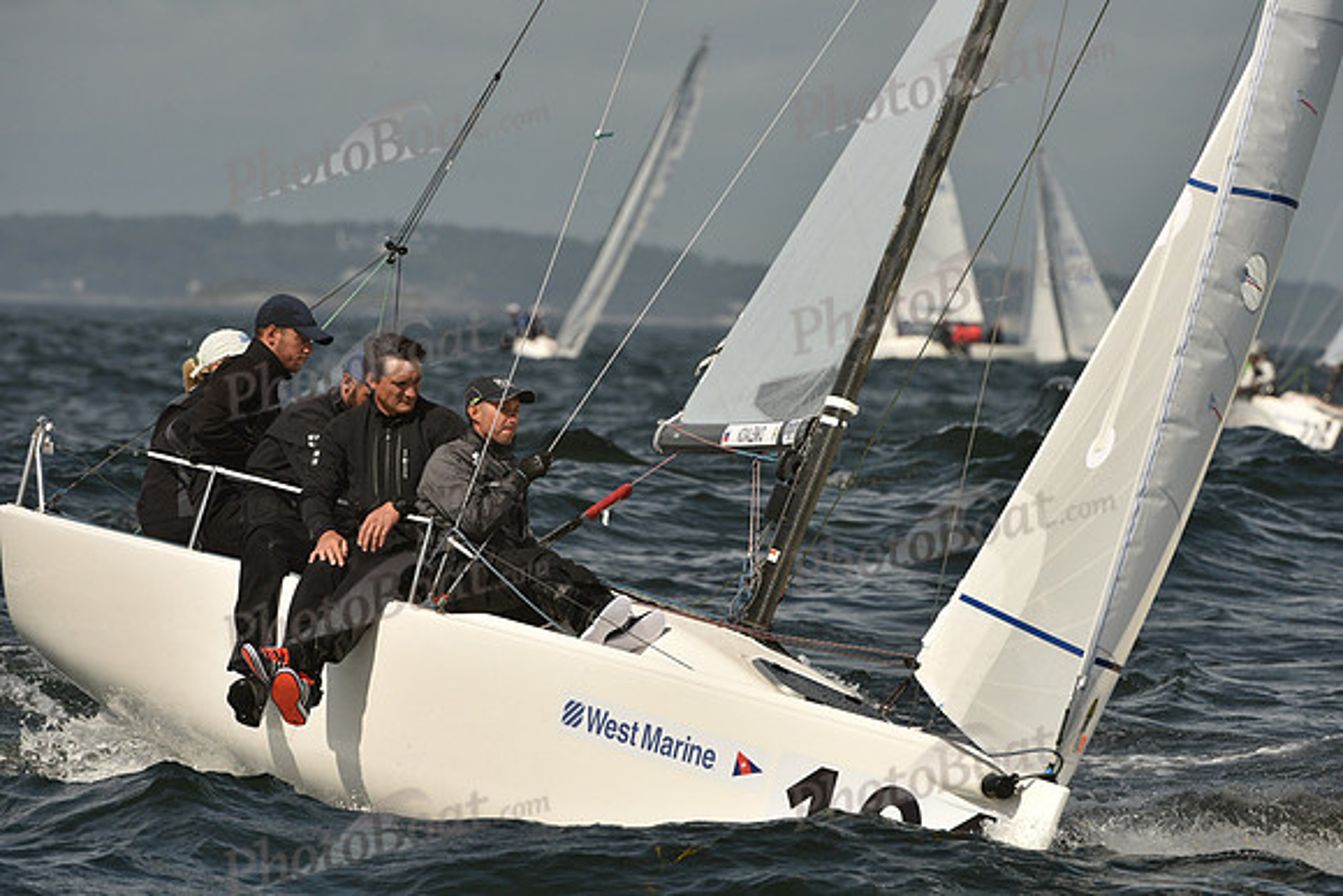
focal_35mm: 400
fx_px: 14925
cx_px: 672
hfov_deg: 5.2
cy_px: 448
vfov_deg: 3.4
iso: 320
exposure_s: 1/1250
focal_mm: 400
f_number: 10
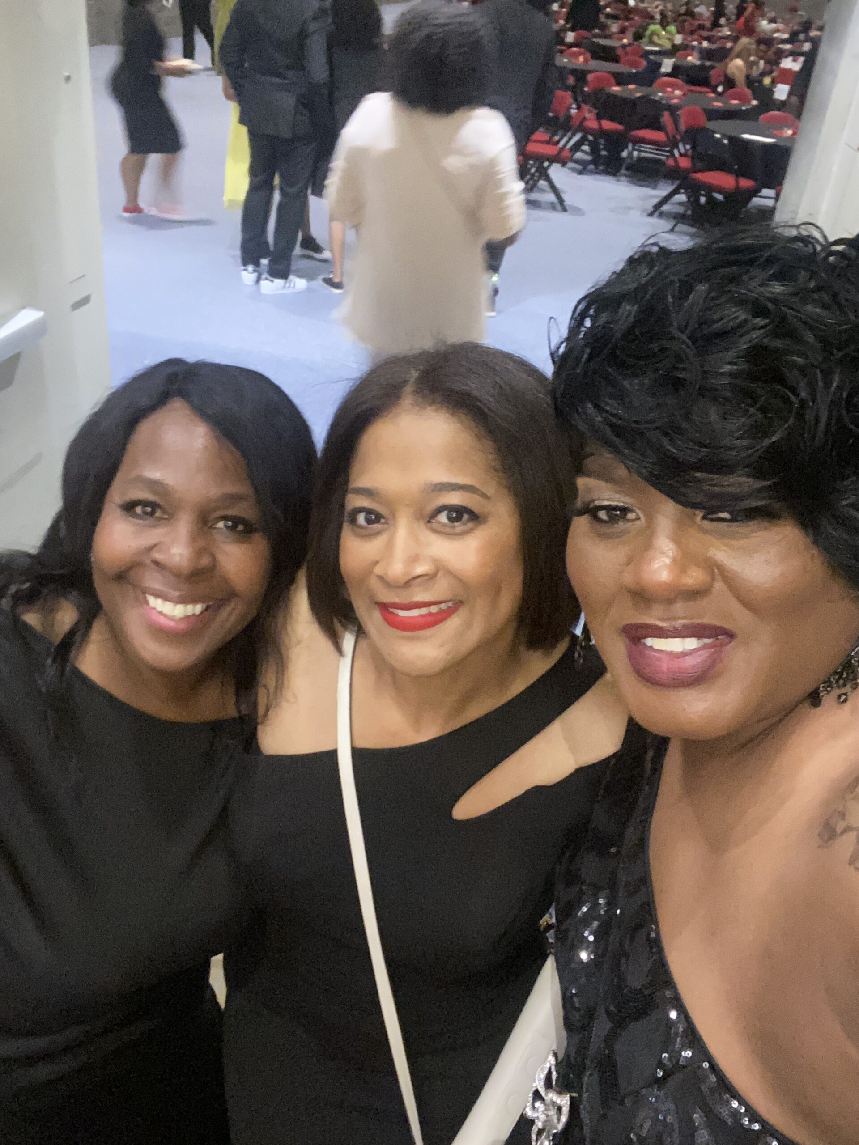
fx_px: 993
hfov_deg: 46.8
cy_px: 572
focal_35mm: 30
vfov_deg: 60.0
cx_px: 430
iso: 640
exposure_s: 1/18
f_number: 2.2
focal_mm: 2.71
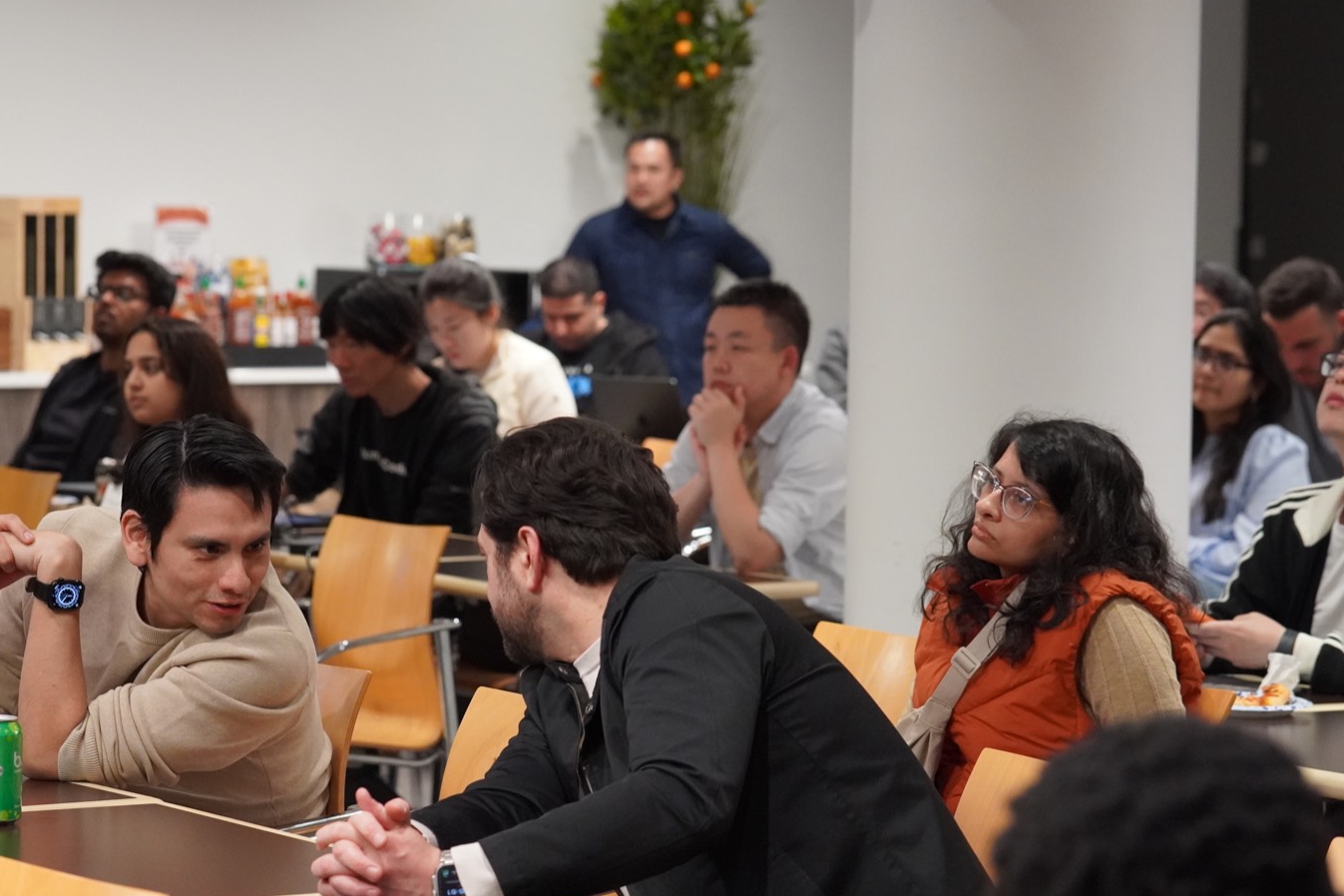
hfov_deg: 15.3
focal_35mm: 134
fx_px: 4987
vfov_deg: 10.3
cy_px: 462
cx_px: 645
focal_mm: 75
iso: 3200
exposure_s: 1/160
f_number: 4
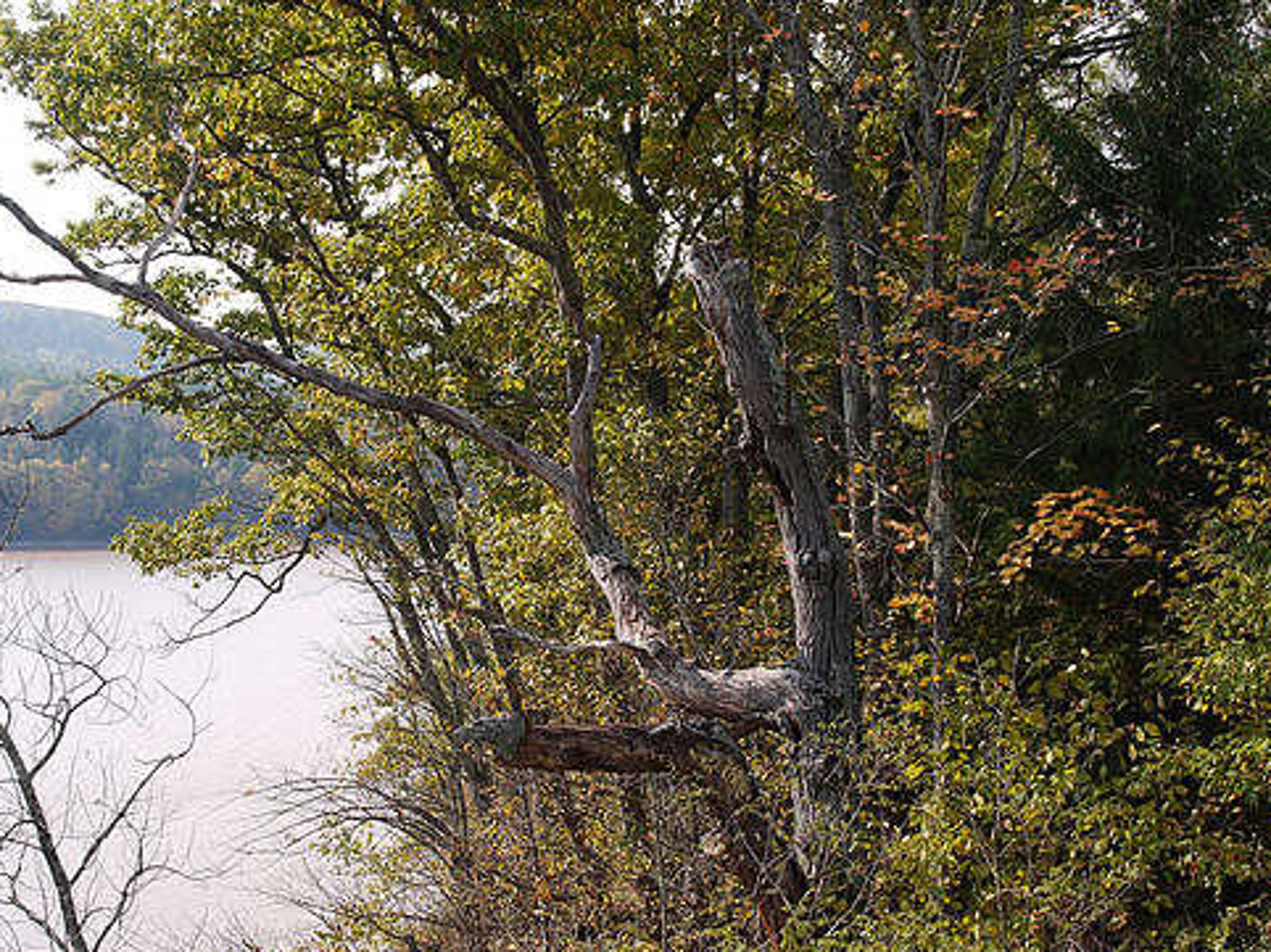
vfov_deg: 27.5
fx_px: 1945
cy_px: 552
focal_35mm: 53
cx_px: 577
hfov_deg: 36.2
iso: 100
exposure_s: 1/200
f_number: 6.3
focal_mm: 22
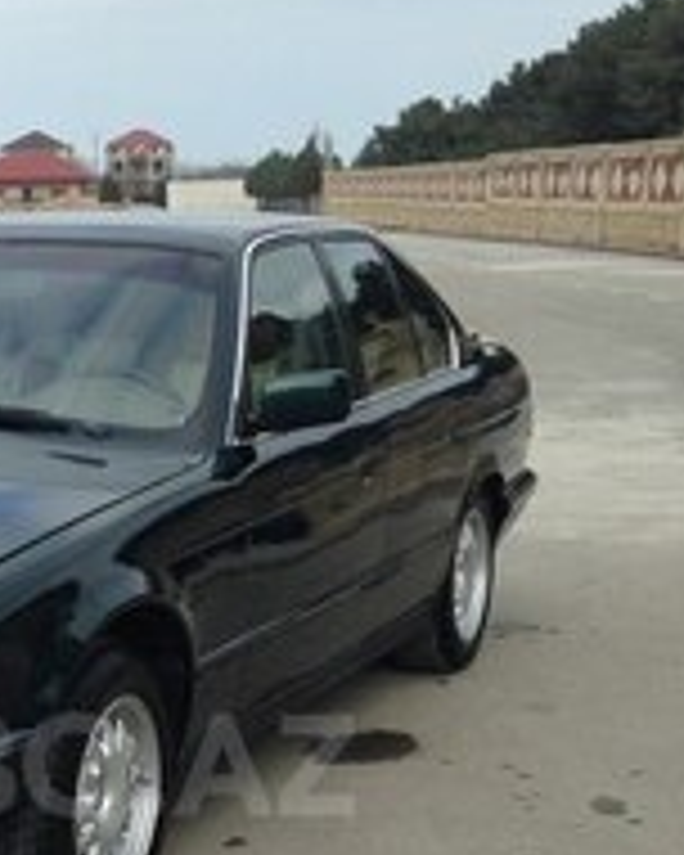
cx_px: 9
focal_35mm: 84
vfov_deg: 22.2
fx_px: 2126
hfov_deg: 17.9
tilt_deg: -13.0
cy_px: 765
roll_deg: +0.7
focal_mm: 4.12
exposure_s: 1/1178
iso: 50
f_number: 2.4
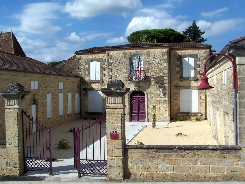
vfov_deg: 37.7
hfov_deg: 49.0
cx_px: 122
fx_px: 269
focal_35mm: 38
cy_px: 92
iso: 80
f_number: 5.6
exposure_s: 1/500
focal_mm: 6.3
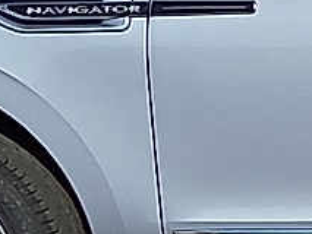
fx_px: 2841
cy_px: 86
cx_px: 696
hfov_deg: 6.1
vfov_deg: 4.7
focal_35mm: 315
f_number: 1.8
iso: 25
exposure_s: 1/3333
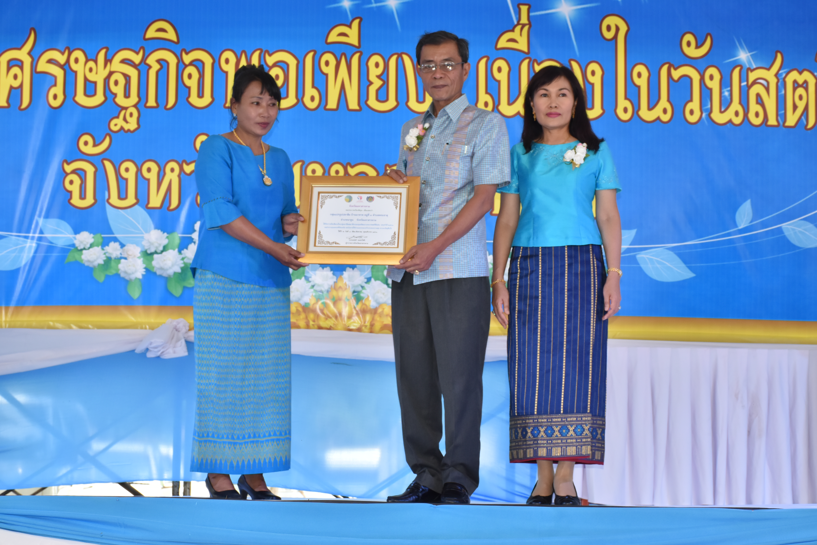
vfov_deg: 17.5
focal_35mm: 78
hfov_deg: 26.0
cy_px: 272
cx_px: 408
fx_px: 1770
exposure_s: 1/200
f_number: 9
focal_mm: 52
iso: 800
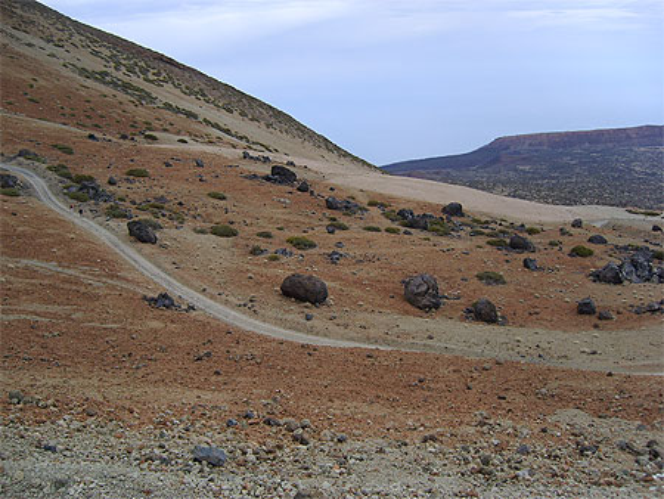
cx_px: 332
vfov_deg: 40.7
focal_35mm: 35
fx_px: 672
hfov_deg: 52.6
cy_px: 250
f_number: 2.8
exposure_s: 1/500
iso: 50
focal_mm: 5.8
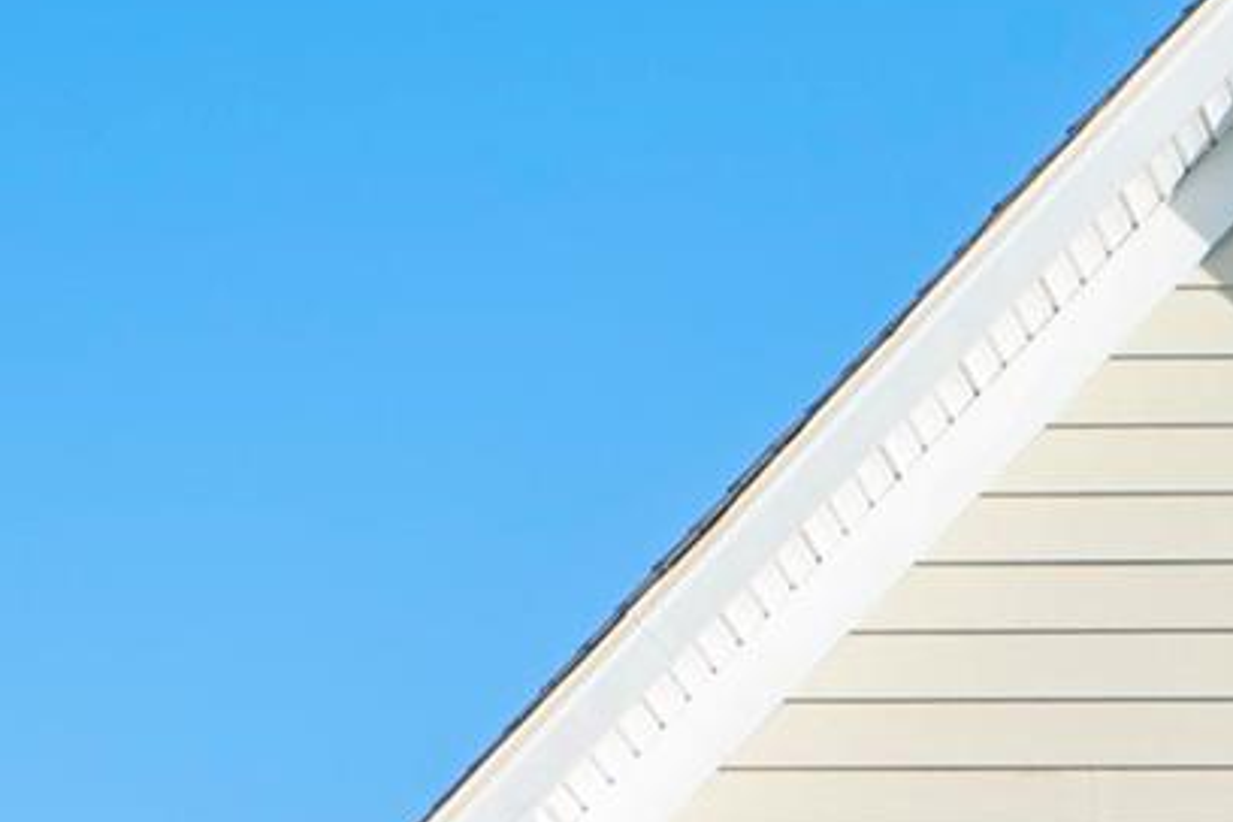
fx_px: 7740
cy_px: 1783
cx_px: 2118
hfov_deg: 8.8
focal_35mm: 226
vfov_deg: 5.9
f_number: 8
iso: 160
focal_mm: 45
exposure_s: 1/250
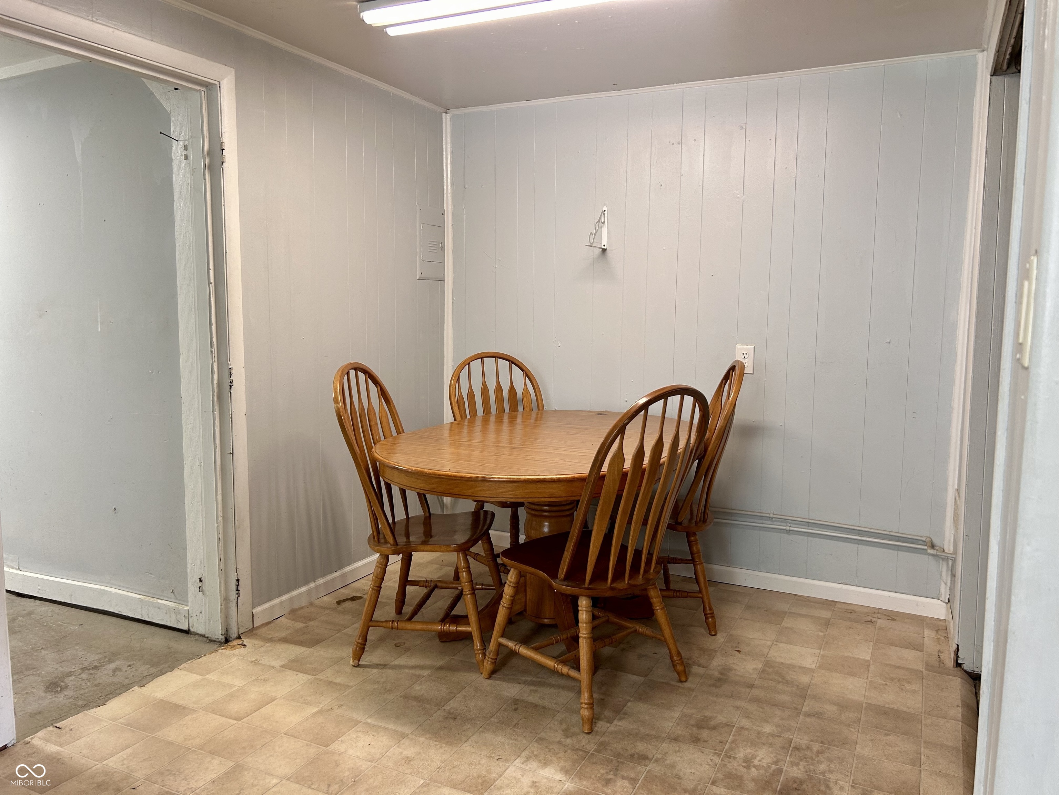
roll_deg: +0.7
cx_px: 530
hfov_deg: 67.3
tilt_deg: -5.7
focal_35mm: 26
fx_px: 795
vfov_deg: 53.1
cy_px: 398
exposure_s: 1/60
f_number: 1.5
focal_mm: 5.7
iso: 80
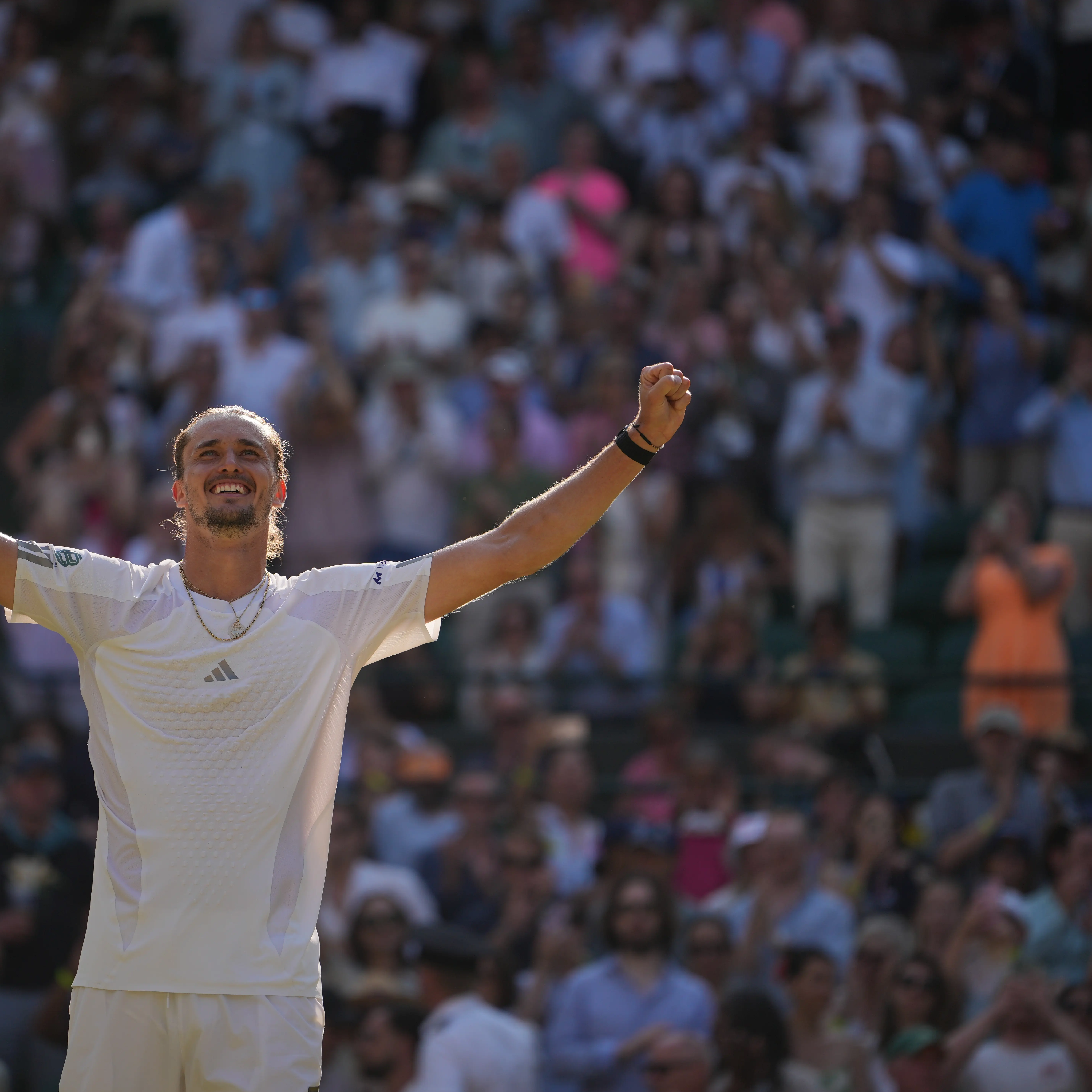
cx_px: 387
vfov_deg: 6.8
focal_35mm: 256
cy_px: 548
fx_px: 9137
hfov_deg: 6.8
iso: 200
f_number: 2.8
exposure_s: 1/2500
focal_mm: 200
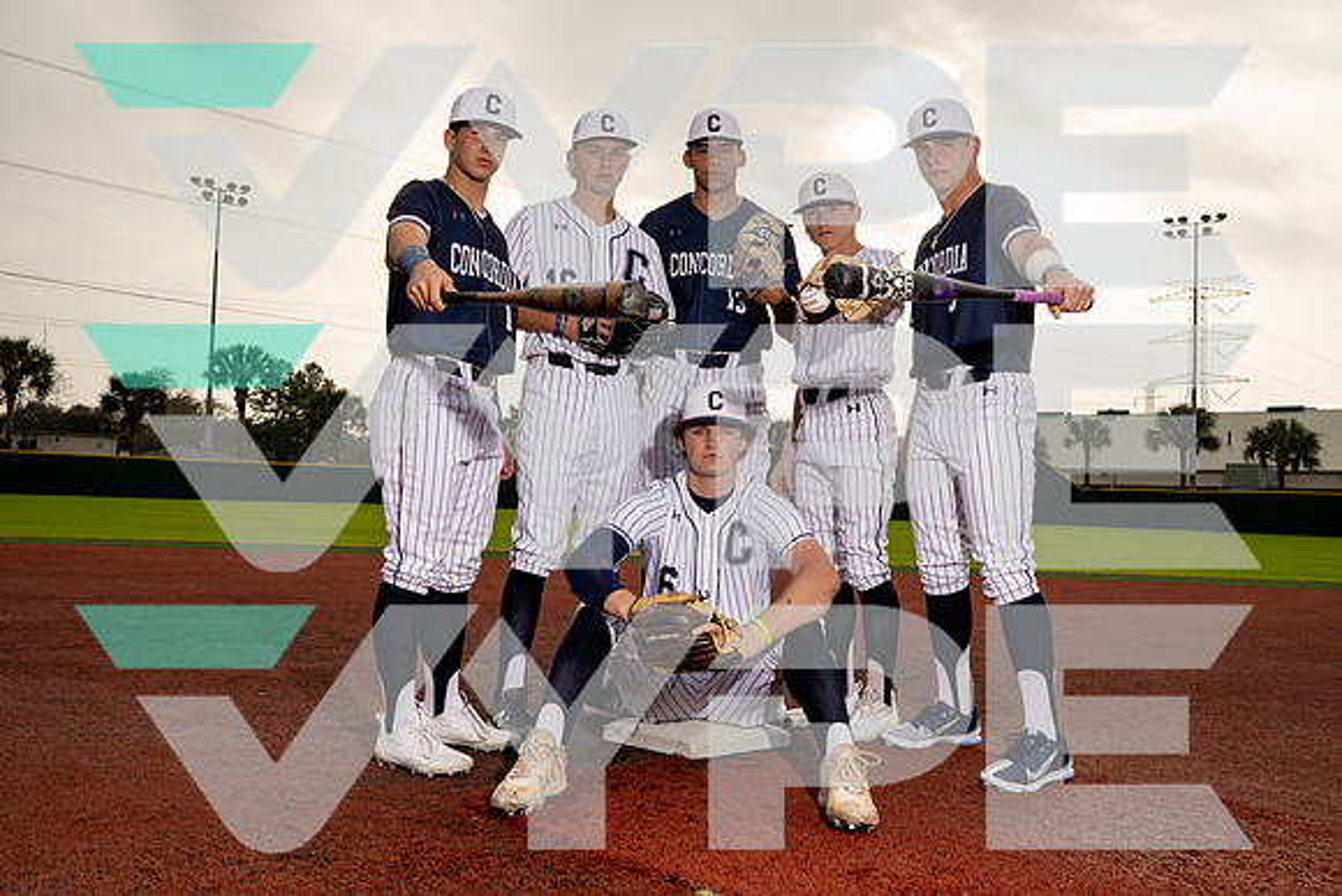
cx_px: 671
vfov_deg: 37.9
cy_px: 448
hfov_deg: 54.4
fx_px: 1305
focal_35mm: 35
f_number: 8
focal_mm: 35
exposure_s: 1/250
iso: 125
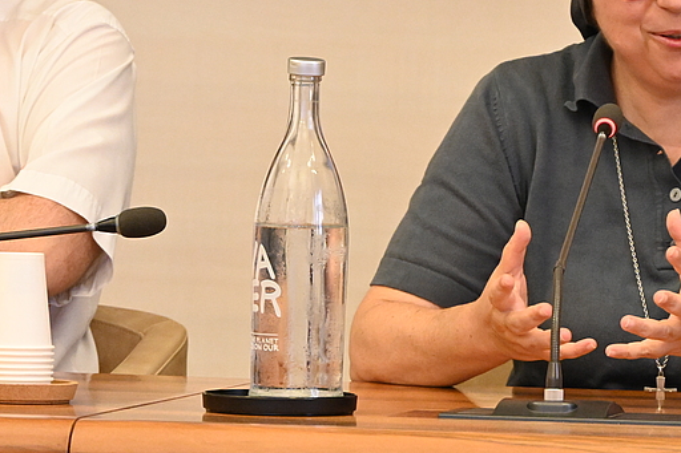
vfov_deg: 3.7
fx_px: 6978
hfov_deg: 5.6
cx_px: 468
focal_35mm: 369
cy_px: 130
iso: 4500
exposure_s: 1/125
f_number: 6.3
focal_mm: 140
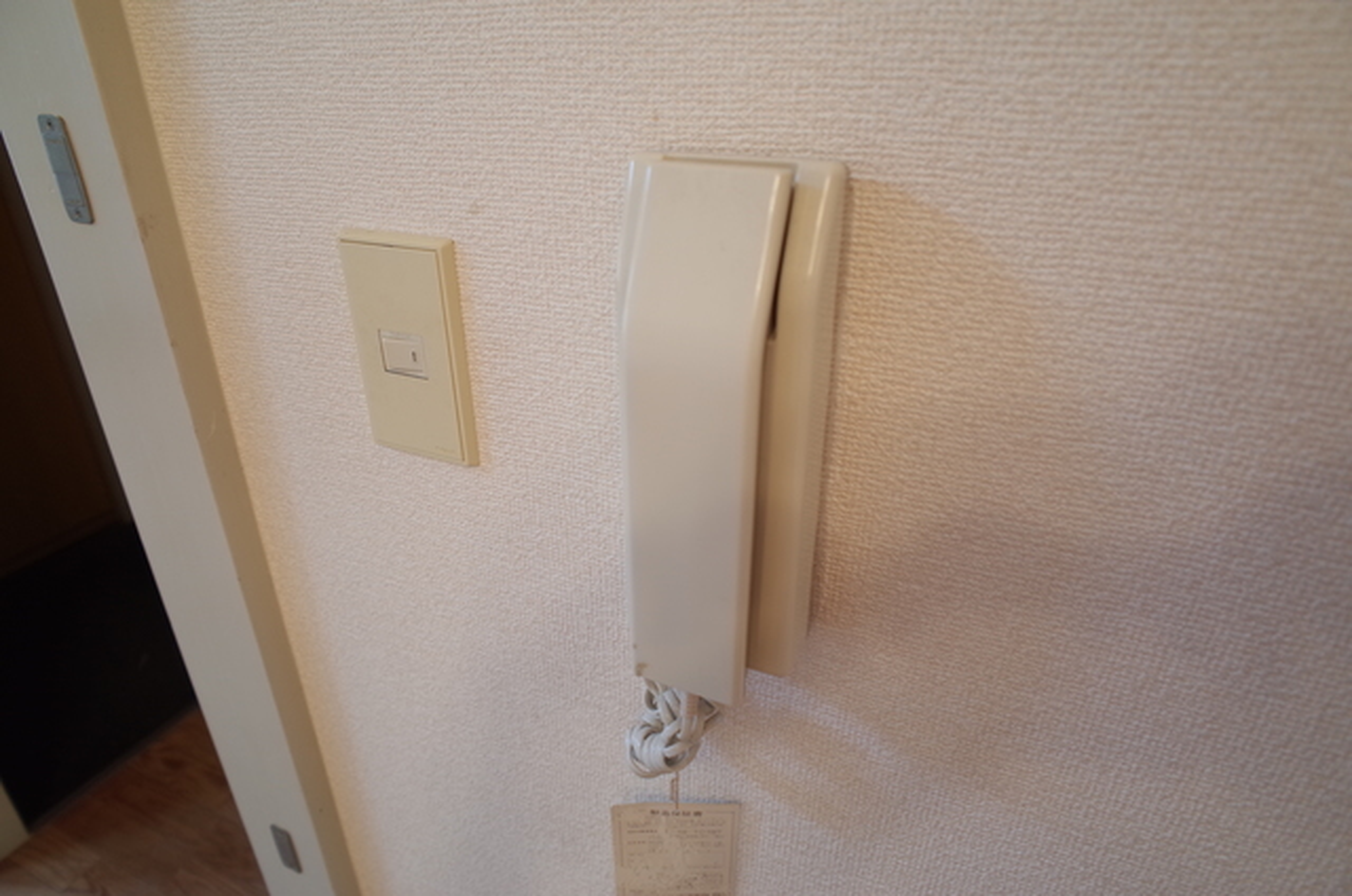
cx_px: 676
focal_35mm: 28
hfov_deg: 65.6
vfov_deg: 46.2
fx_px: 1049
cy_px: 448
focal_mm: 18.3
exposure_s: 1/40
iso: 250
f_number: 2.8
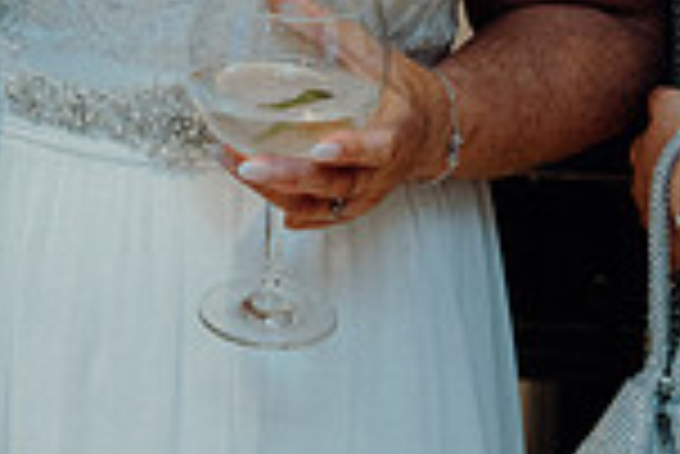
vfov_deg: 7.7
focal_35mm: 173
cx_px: 266
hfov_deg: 11.9
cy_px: -389
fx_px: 3271
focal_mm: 45
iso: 2500
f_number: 3.5
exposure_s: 1/160
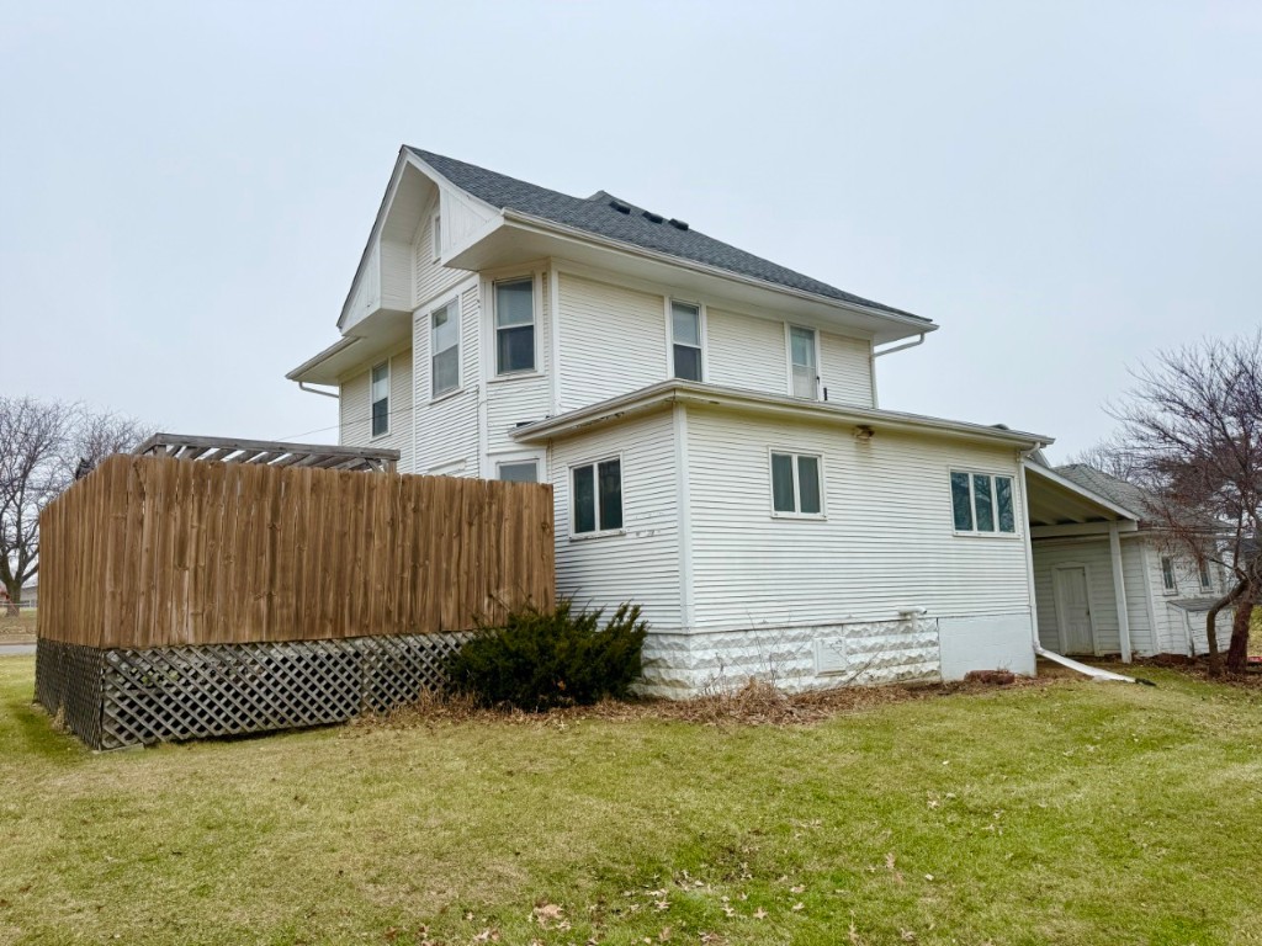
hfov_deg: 71.6
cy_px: 473
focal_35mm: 24
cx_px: 631
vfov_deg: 56.8
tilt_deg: +7.4
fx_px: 875
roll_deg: +1.2
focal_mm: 6.76
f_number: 1.78
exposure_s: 1/1174
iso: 80
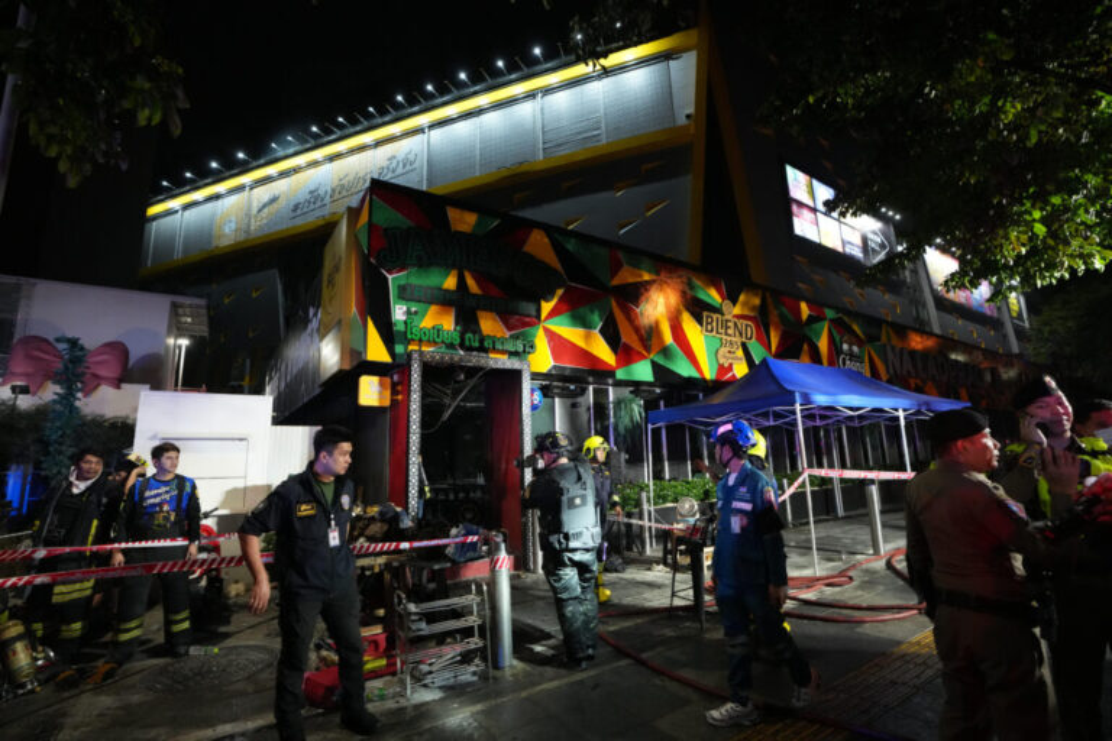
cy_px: 370
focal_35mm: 16
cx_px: 556
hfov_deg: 96.7
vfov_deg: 73.7
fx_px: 494
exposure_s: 1/160
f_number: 4
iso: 5000
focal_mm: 16
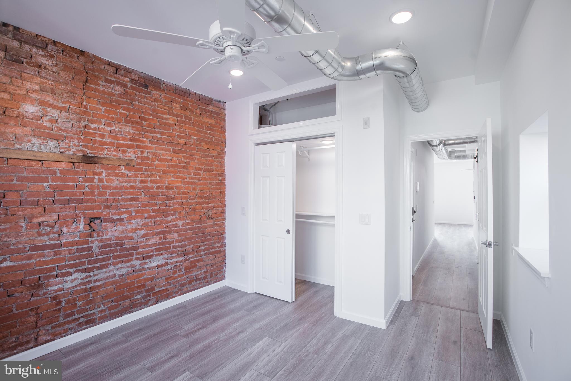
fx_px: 254
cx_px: 286
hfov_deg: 96.7
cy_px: 190
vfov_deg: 73.8
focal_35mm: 16
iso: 400
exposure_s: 1/50
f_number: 6.3
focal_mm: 16
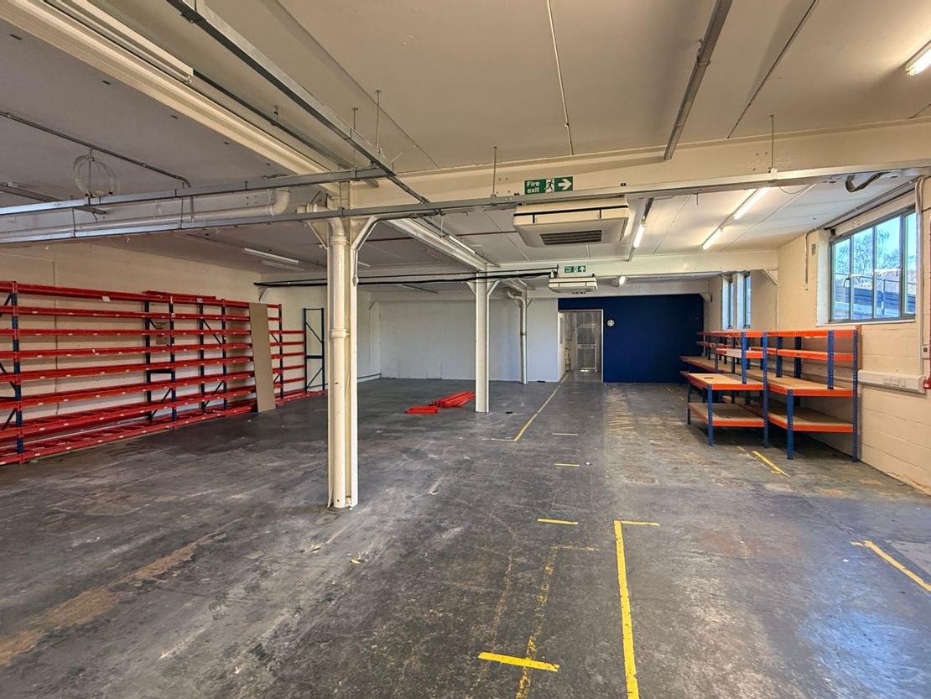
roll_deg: +0.4
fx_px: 377
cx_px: 466
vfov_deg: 85.7
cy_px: 350
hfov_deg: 102.1
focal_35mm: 14
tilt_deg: -1.5
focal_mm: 2.22
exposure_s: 1/100
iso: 400
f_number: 2.2
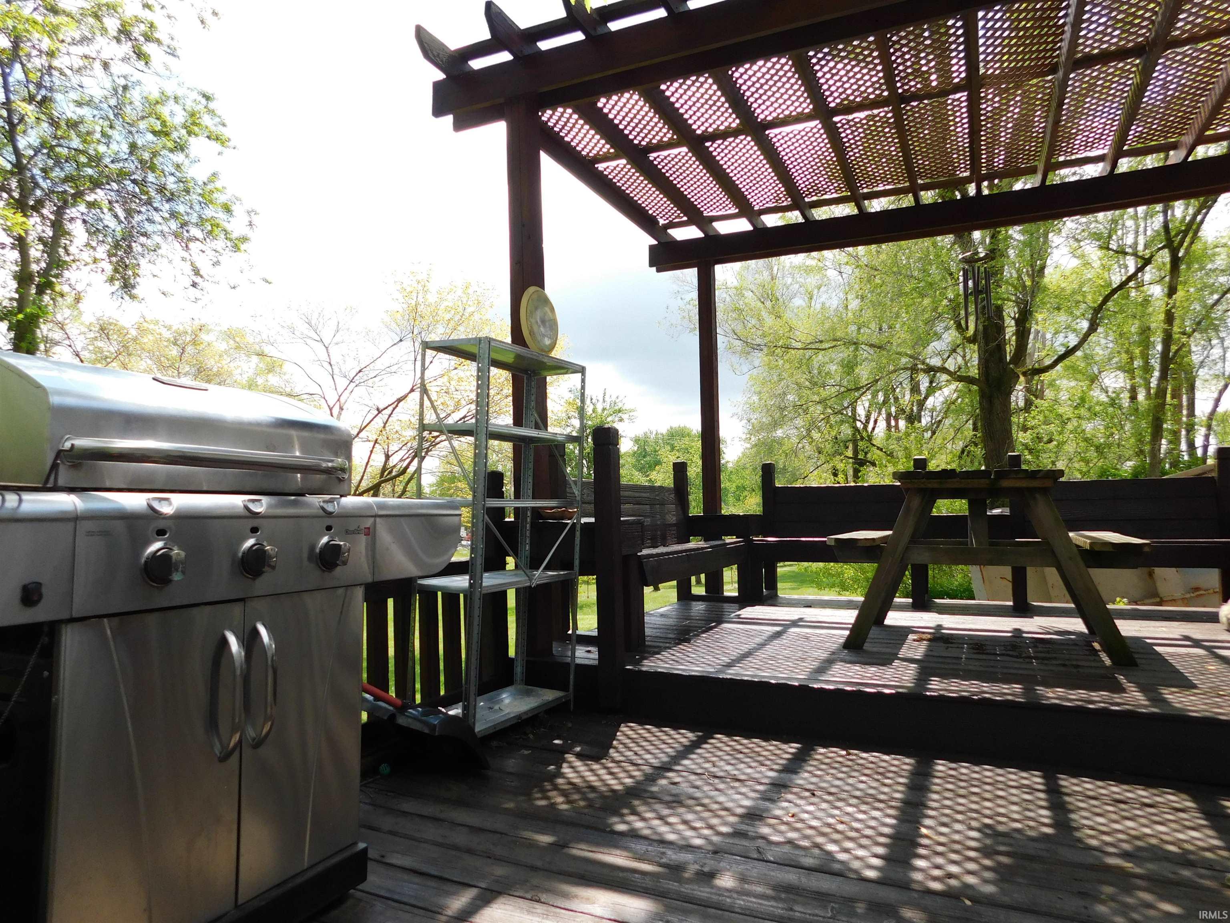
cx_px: 615
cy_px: 462
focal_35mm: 23
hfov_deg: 73.9
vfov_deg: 58.9
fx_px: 817
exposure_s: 1/640
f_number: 3
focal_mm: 4
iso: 125
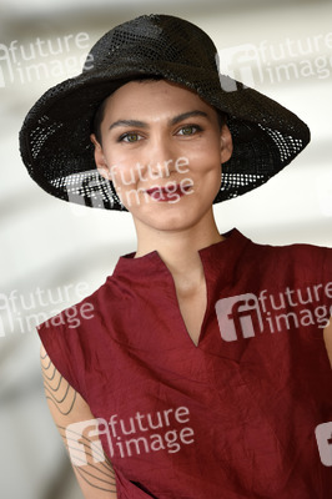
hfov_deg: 5.9
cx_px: 166
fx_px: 3222
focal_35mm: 232
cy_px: 250
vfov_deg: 8.9
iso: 400
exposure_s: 1/320
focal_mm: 155
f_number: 3.5
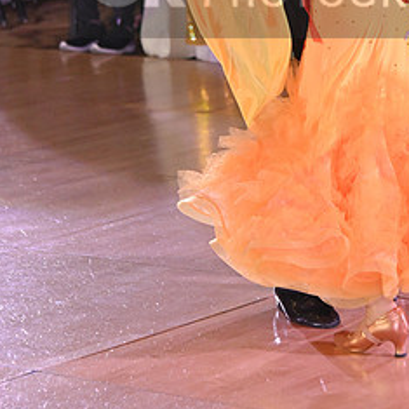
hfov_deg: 8.5
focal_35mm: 206
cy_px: -19
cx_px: 309
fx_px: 2754
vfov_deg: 8.4
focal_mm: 98
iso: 3200
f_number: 5
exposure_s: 1/400
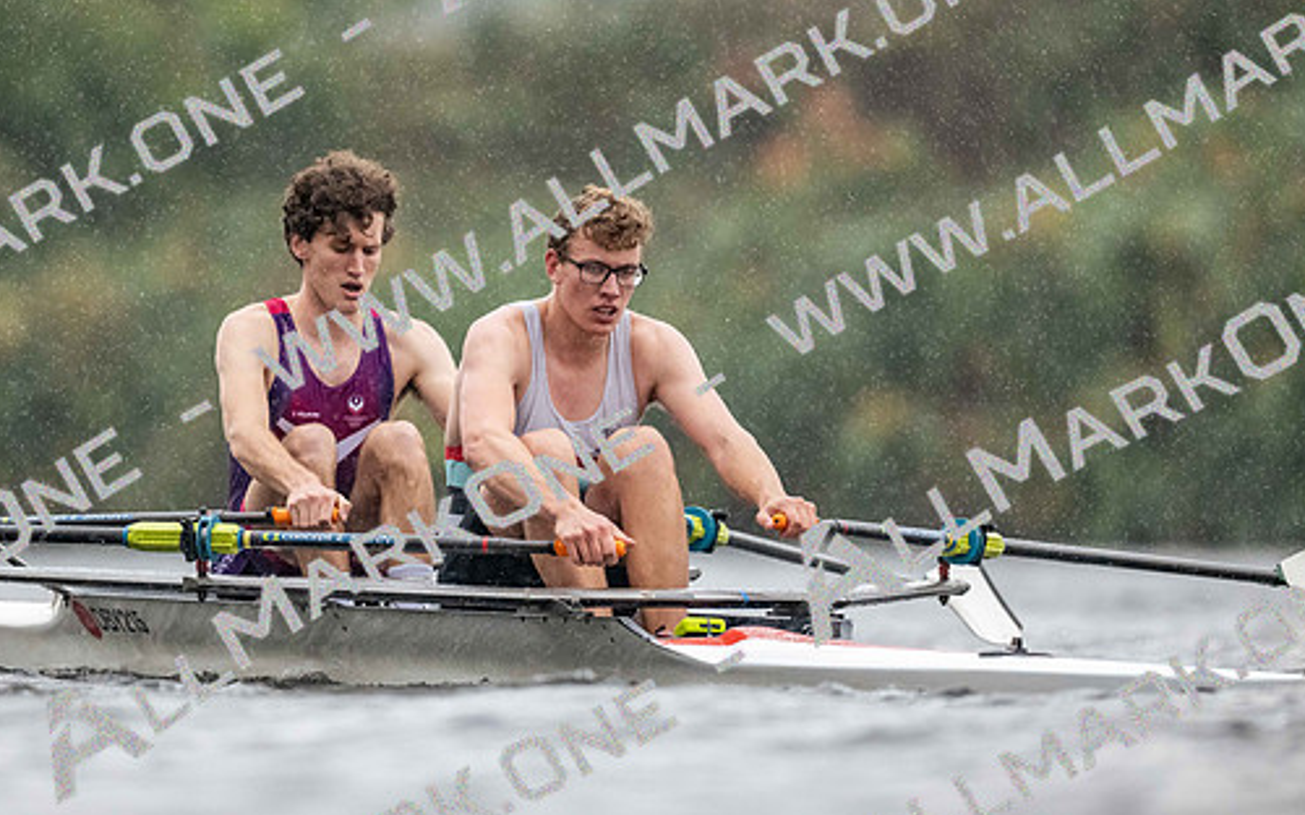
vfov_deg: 1.8
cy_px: 398
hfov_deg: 3.0
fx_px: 25240
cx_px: 577
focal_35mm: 710
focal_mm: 600
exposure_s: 1/2500
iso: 5000
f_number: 4
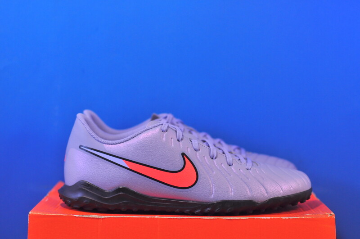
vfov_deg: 18.1
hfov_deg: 27.0
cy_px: 120
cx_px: 180
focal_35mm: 75
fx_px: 749
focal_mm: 50
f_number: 2.5
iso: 250
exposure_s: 1/320
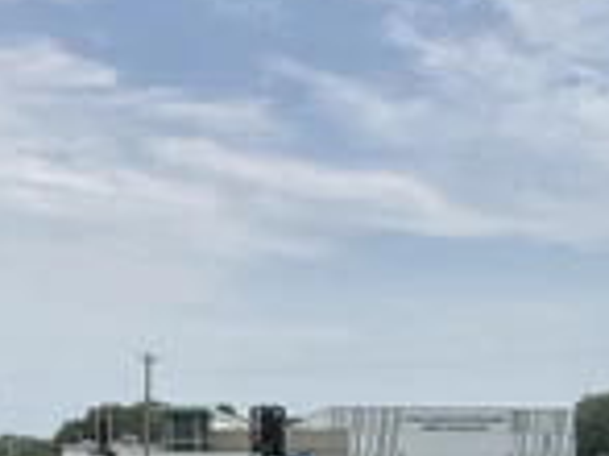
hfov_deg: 24.6
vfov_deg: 17.8
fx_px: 1389
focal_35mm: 79
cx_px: 414
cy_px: 526
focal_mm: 3
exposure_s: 1/2801
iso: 25
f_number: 1.8
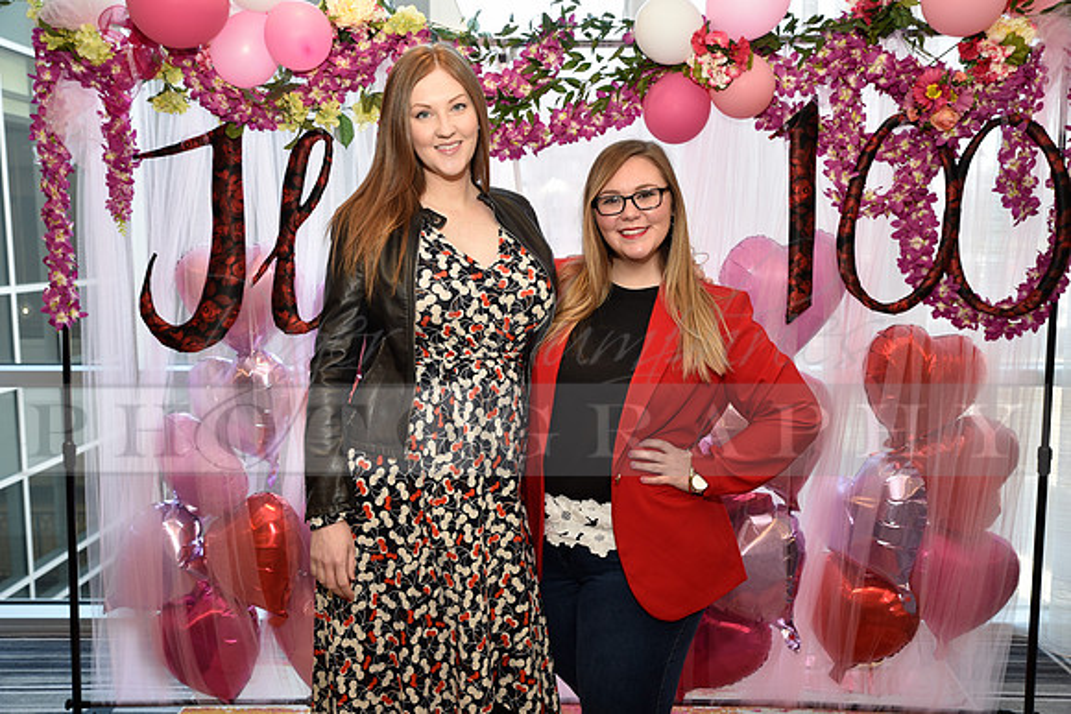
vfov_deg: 37.9
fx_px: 1041
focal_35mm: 35
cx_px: 536
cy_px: 357
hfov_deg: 54.4
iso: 200
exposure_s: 1/60
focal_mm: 35
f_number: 5
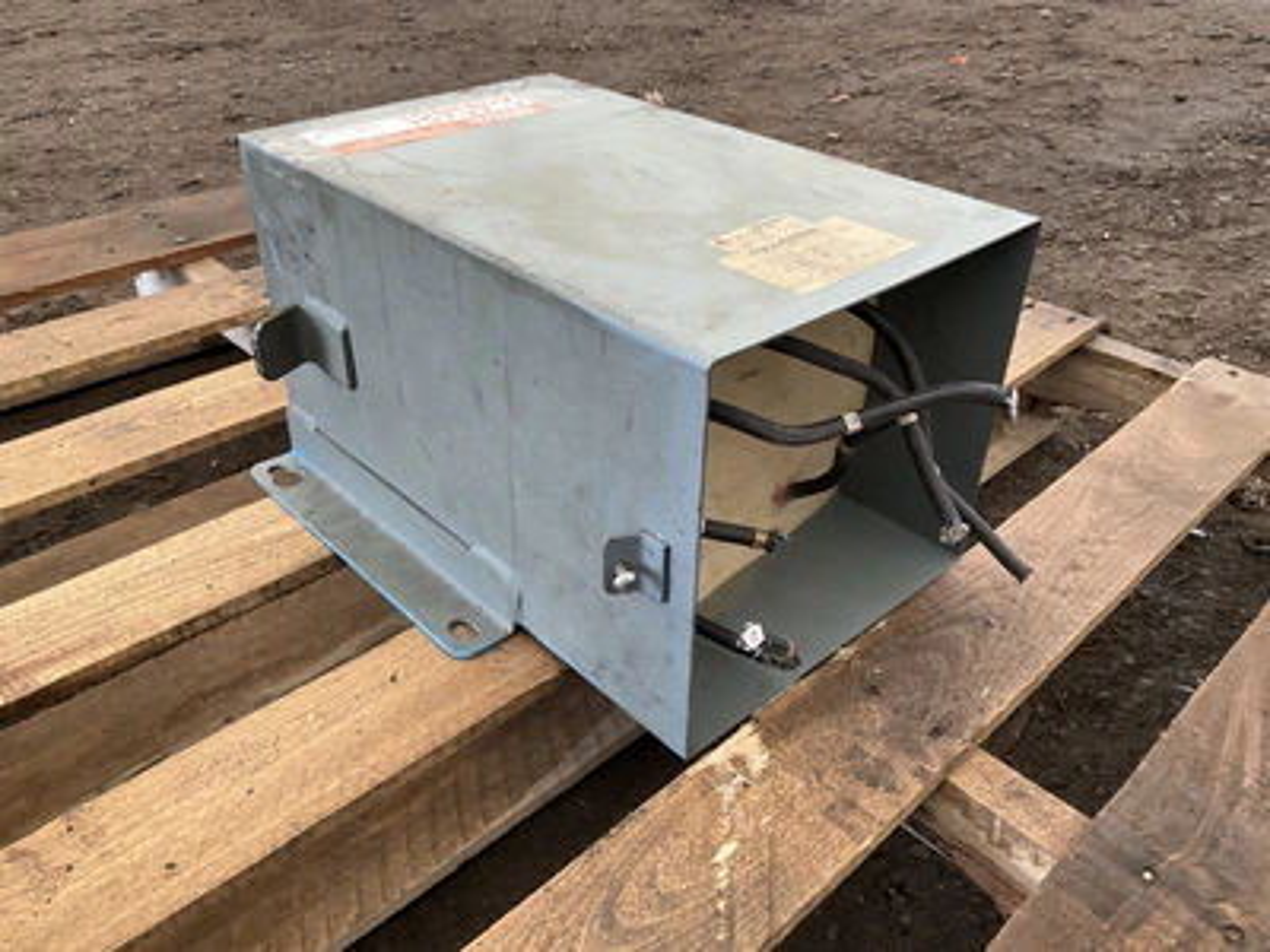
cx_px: 635
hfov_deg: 61.7
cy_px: 476
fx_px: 1064
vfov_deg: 48.2
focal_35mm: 29
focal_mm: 3
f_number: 1.8
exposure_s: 1/60
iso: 125
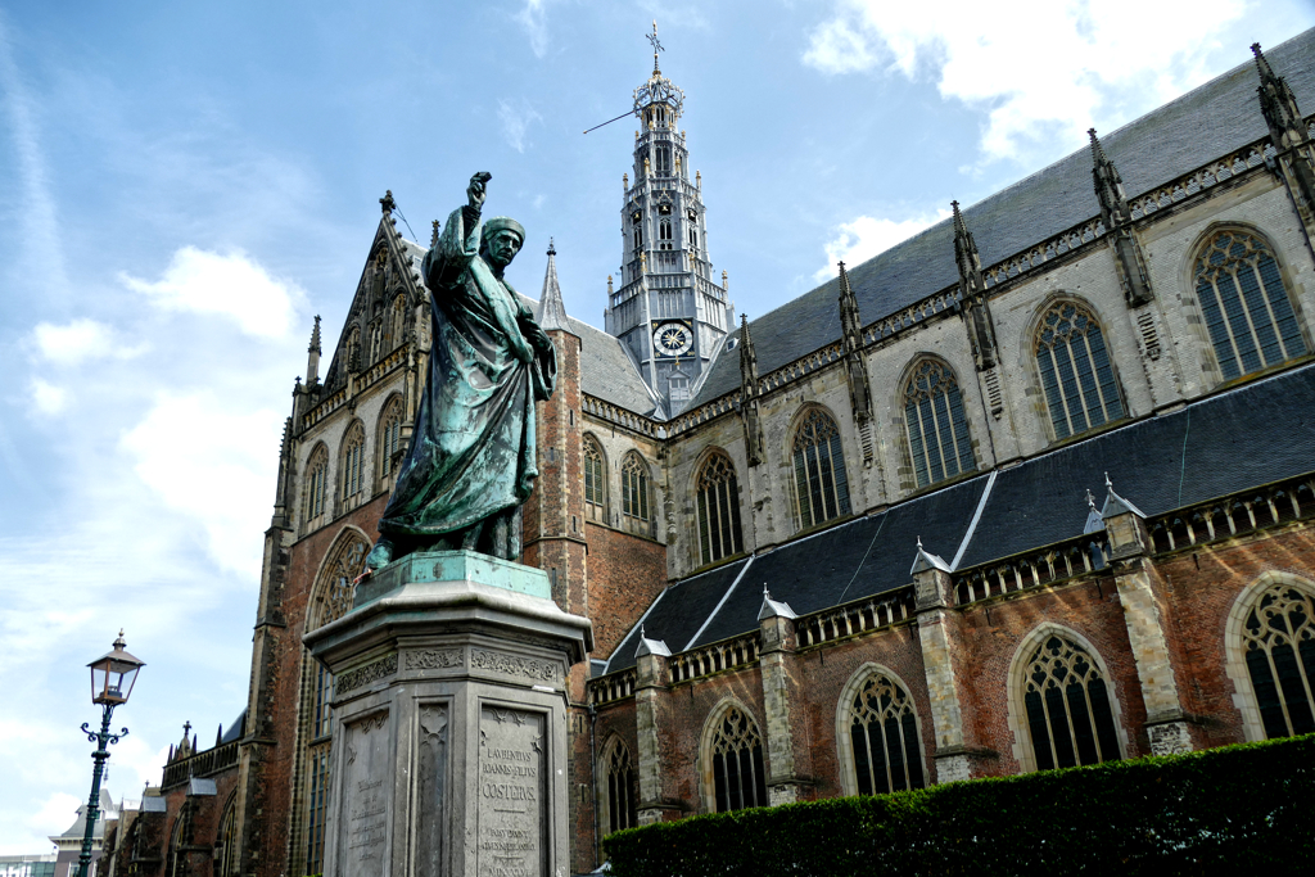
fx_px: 1059
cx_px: 658
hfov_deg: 63.7
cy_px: 438
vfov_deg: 45.0
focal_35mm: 29
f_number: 3
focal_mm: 10.6
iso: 125
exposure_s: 1/1300
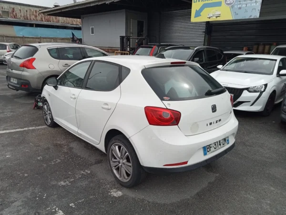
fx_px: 231
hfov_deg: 63.4
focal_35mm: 28
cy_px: 108
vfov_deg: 49.7
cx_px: 143
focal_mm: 3.46
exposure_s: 1/820
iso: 101
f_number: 2.2
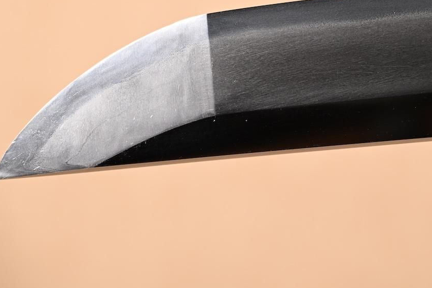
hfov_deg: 8.4
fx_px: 2940
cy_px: 54
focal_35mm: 245
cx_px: 300
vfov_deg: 5.6
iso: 100
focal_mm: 98
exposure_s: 1/2
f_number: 5.6
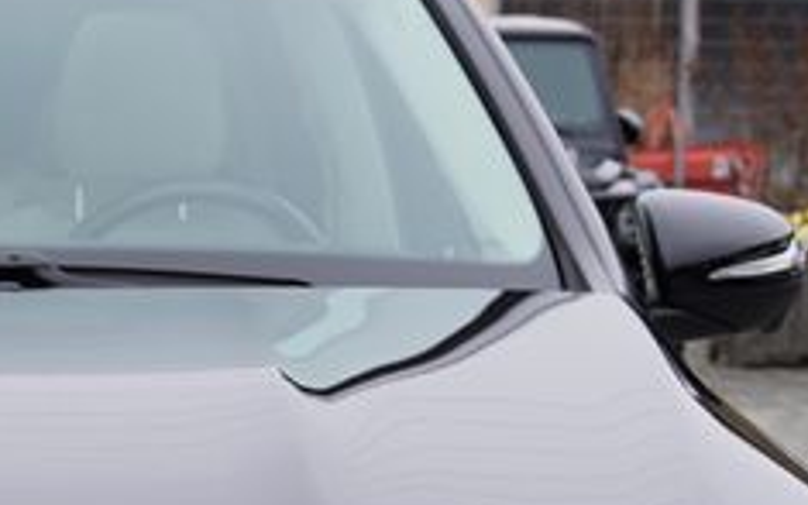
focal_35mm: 156
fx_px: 3436
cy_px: 718
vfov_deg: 8.3
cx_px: -124
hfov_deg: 13.1
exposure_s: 1/80
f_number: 4.5
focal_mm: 30
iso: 100
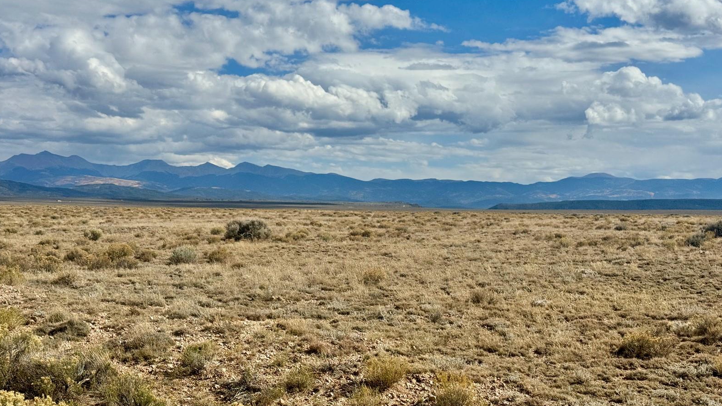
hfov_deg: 39.2
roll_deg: -1.1
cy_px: 253
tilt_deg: -2.9
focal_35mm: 53
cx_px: 363
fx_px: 1015
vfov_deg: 22.6
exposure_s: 1/9009
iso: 64
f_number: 1.78
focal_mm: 6.76
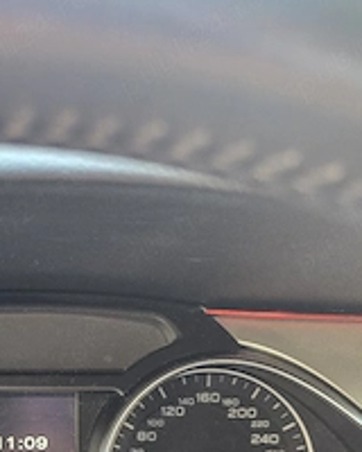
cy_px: 423
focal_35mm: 45
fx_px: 603
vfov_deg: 37.9
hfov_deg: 32.3
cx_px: 61
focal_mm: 6.3
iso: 250
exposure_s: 1/101
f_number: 1.7
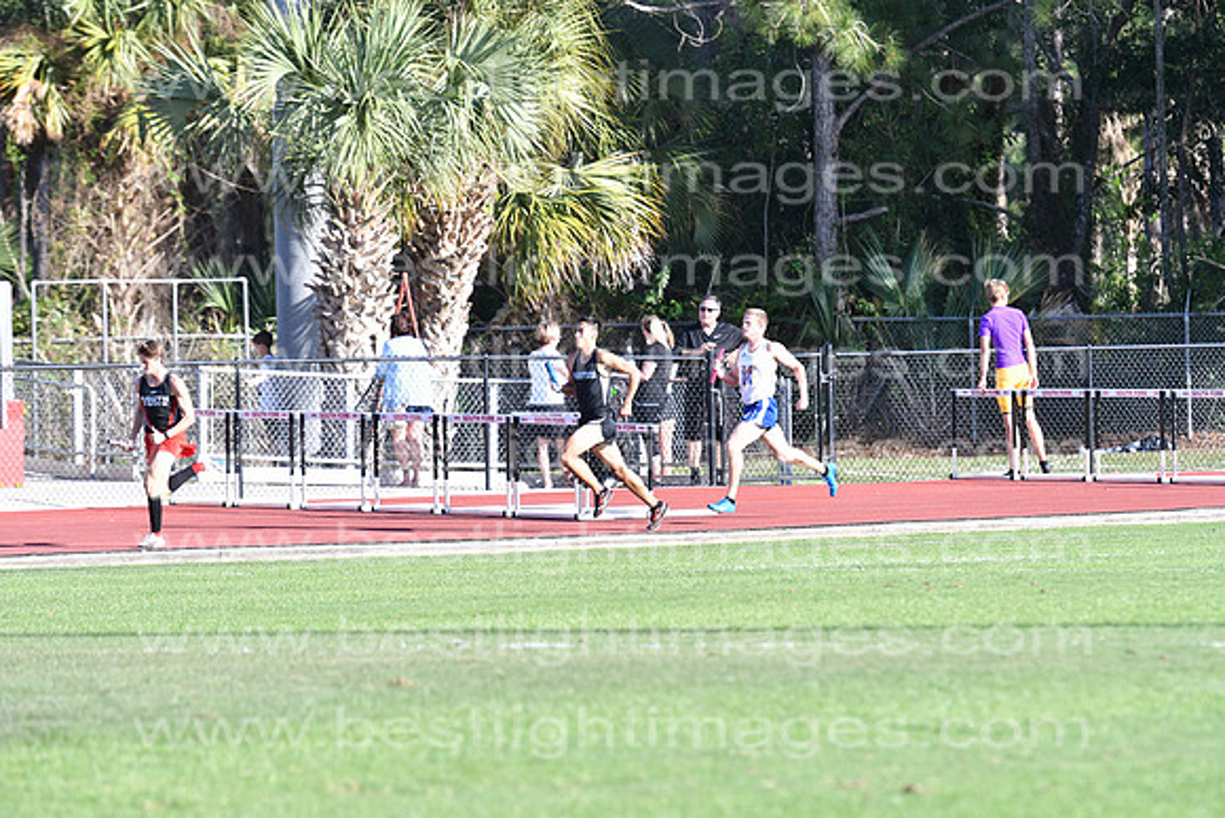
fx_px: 8679
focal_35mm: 255
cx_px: 612
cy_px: 409
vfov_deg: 5.4
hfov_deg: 8.1
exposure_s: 1/2500
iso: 800
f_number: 5.6
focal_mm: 170
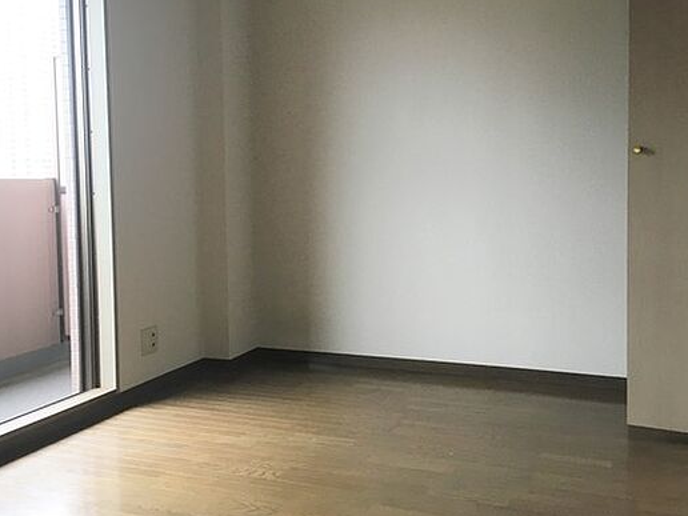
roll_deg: +0.0
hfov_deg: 51.3
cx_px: 336
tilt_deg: -2.7
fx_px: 716
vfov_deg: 39.6
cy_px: 223
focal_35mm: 36
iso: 40
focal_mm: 4.15
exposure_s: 1/33
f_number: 2.2
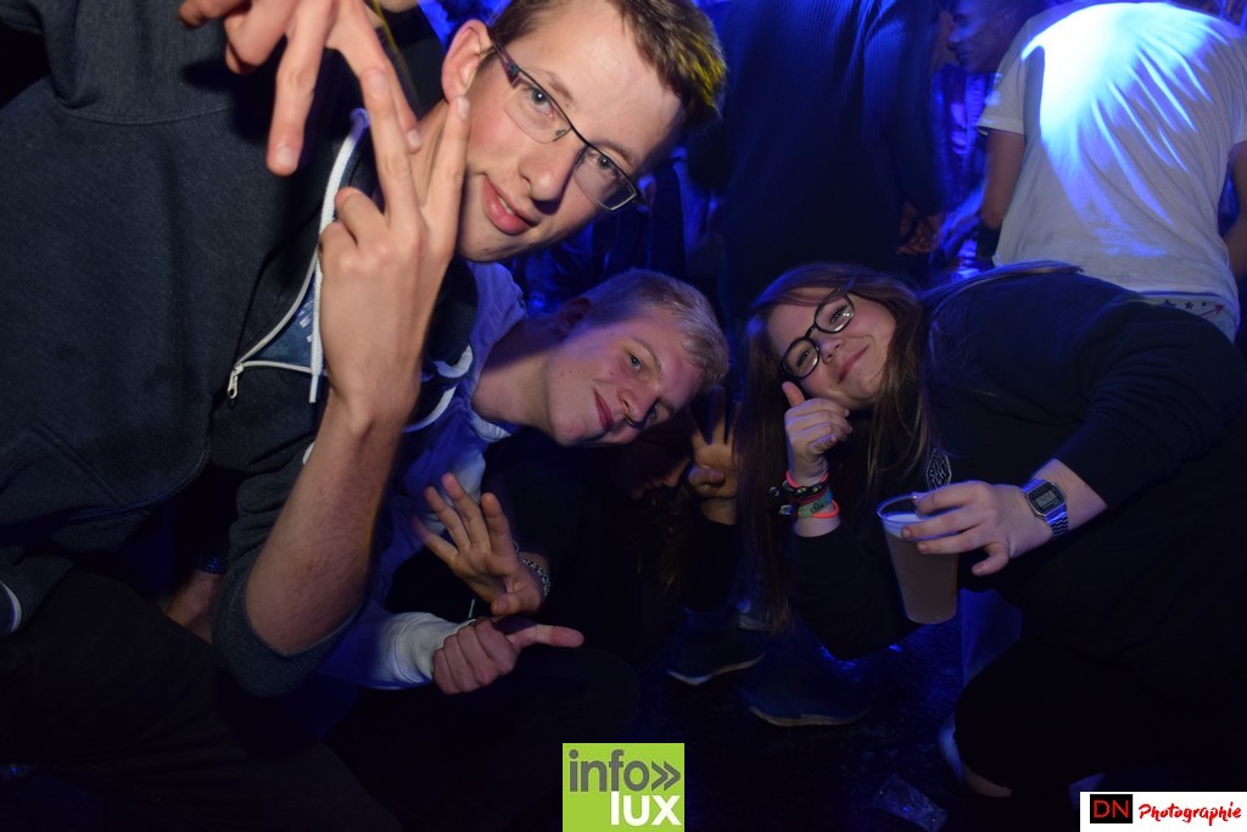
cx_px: 624
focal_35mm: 34
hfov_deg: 55.1
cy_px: 416
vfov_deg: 38.4
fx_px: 1195
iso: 800
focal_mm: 23
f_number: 4.5
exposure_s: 1/10
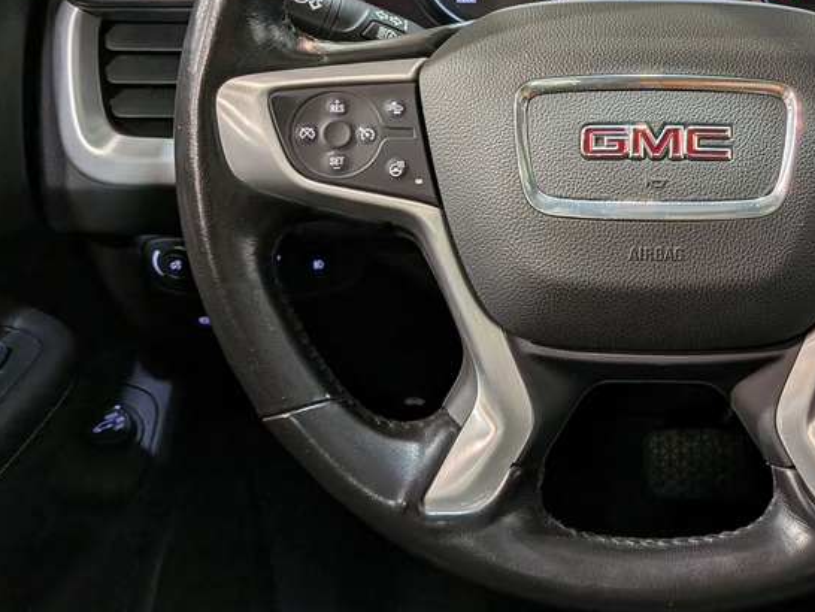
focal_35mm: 45
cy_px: 146
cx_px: 640
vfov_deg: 31.6
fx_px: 1060
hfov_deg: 40.5
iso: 31
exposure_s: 1/120
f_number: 1.7
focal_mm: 4.53
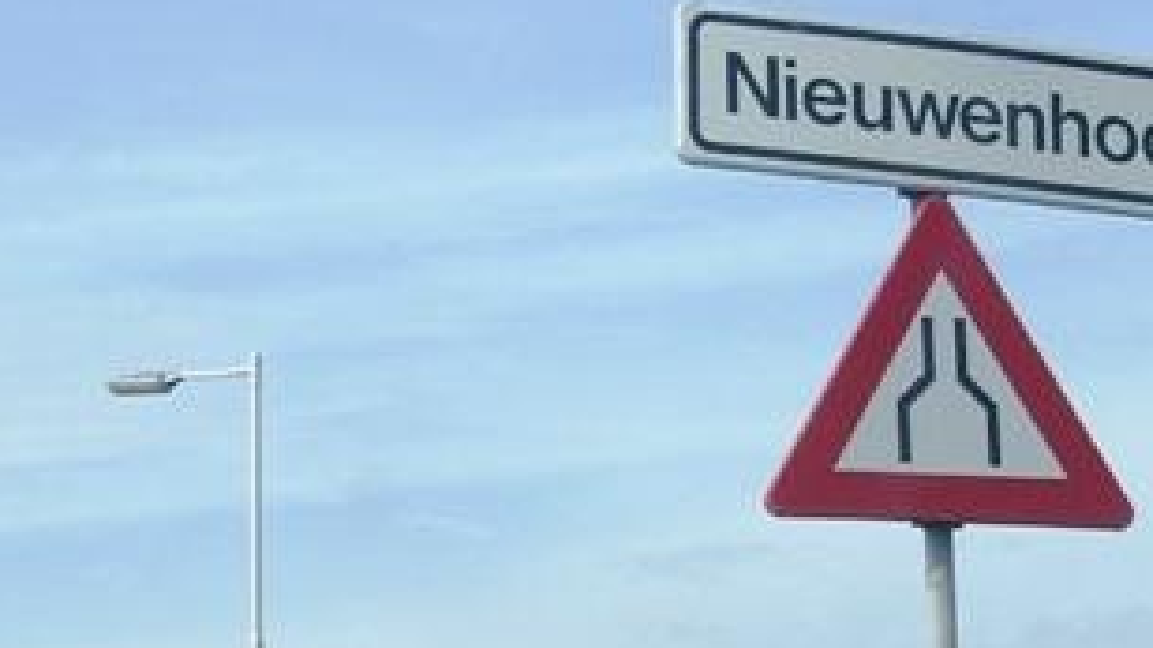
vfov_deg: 13.6
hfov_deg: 24.7
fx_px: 2628
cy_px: 802
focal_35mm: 86
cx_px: 618
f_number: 2.8
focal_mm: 7.9
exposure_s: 1/640
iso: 64
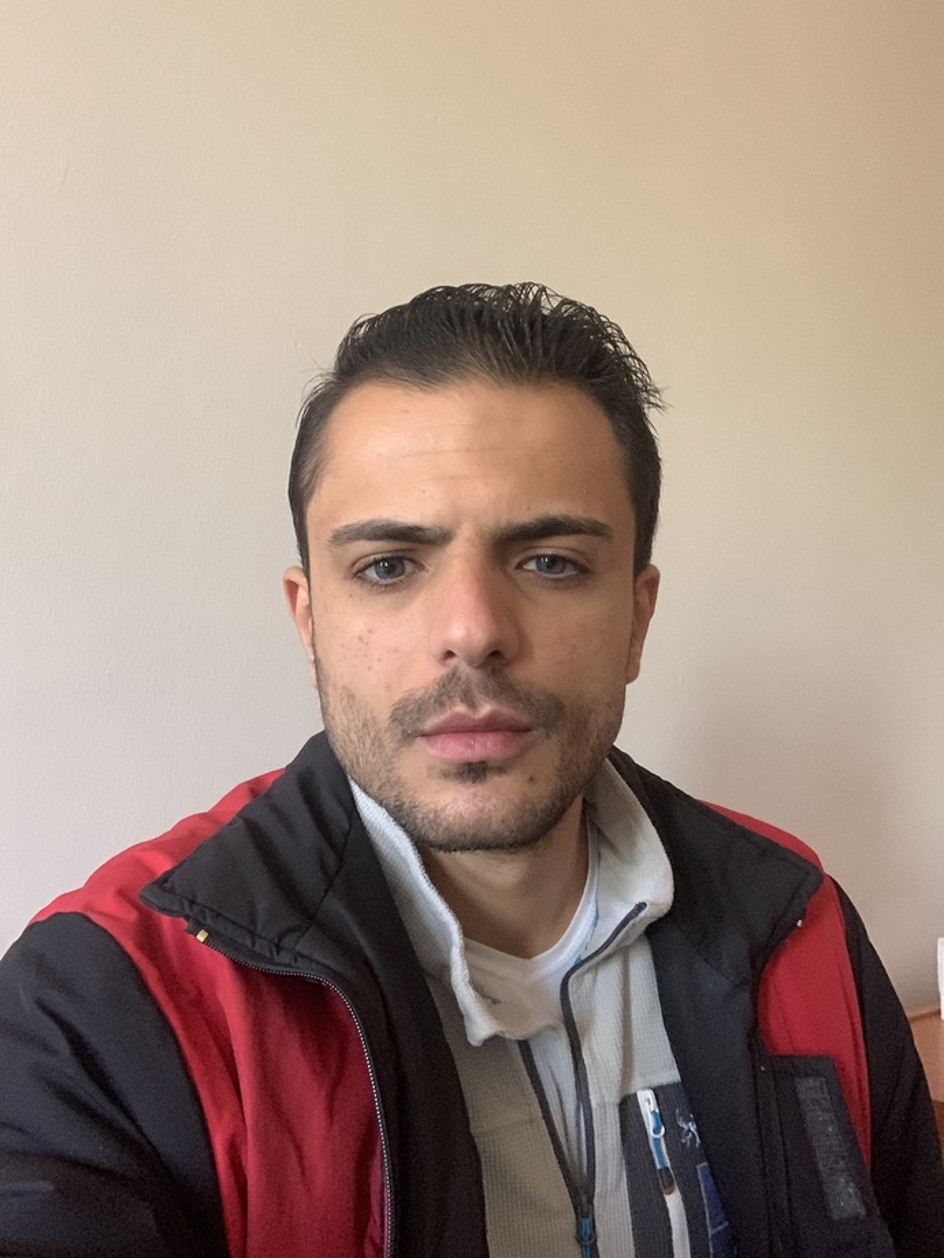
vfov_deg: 56.8
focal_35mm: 32
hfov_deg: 44.2
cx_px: 472
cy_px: 629
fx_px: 1164
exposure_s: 1/32
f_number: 2.2
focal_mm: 2.87
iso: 320
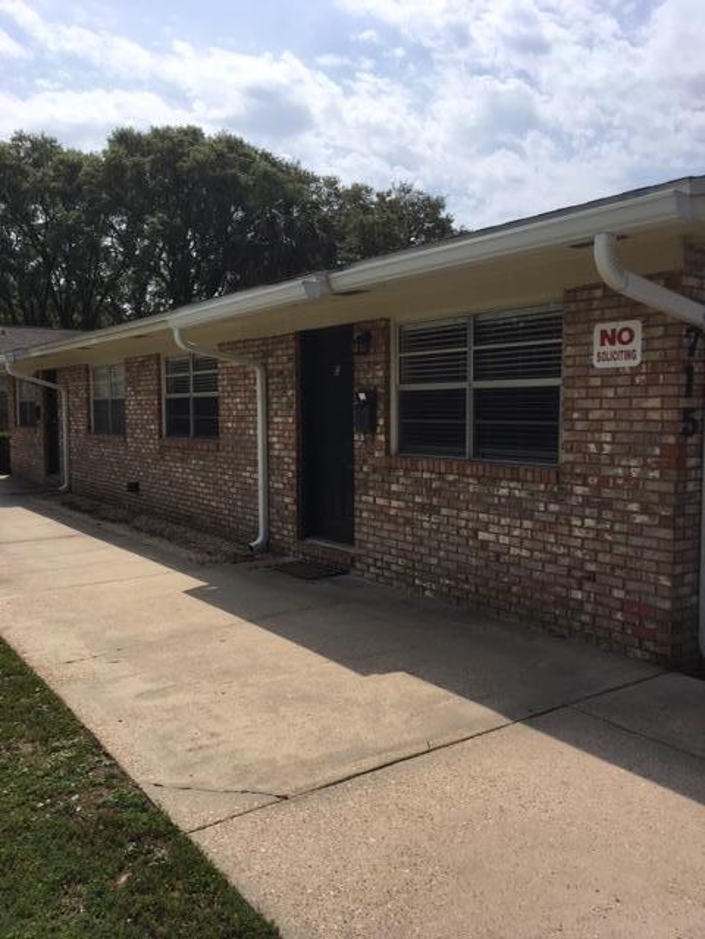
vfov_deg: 61.7
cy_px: 470
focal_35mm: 29
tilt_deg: -7.7
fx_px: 787
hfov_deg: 48.2
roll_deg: +0.4
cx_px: 352
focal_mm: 4.15
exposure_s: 1/3344
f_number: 2.2
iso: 25
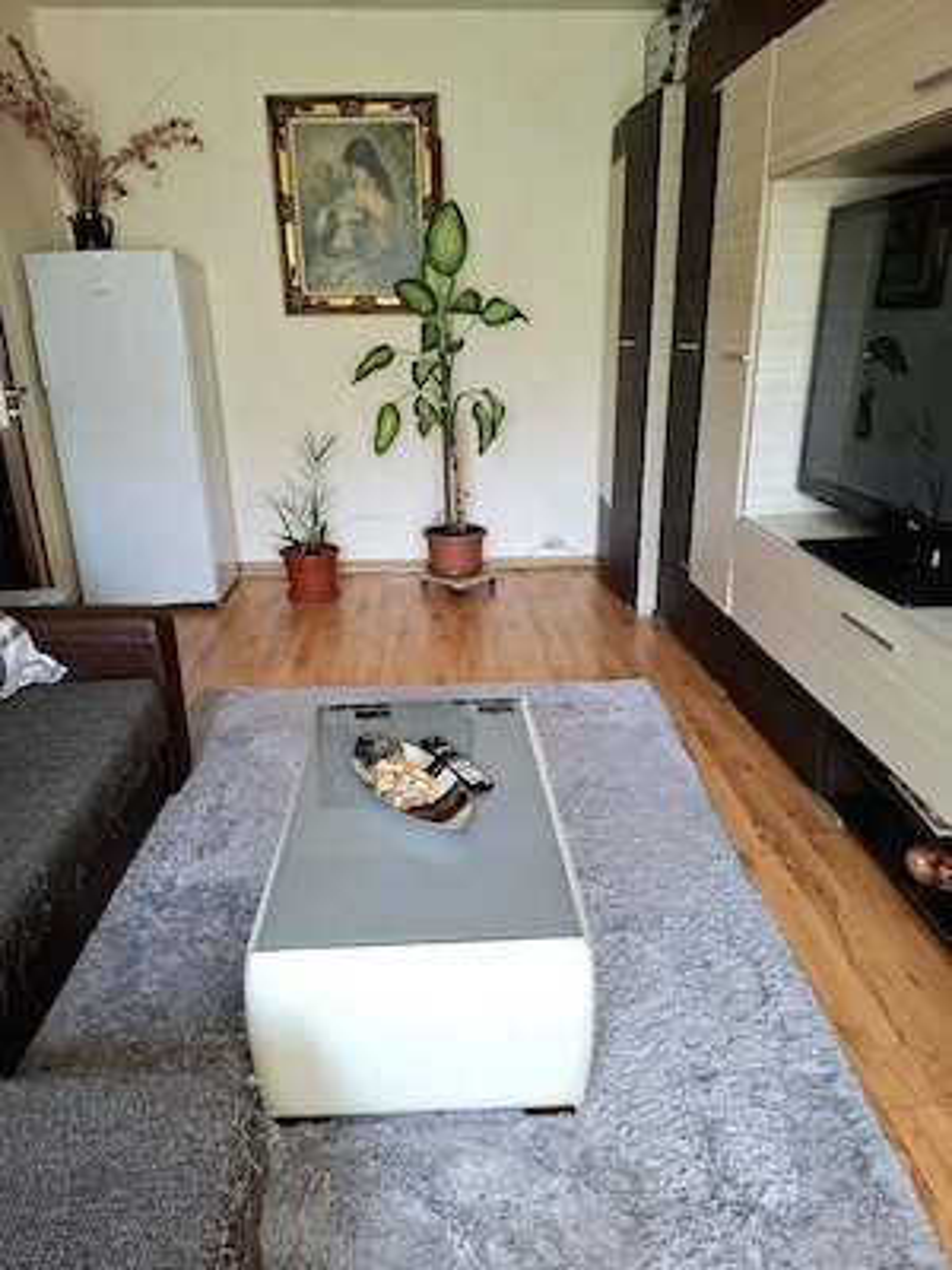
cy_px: 635
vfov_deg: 73.9
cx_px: 476
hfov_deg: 58.9
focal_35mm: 23
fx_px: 843
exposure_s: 1/50
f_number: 1.8
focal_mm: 5.54
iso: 200
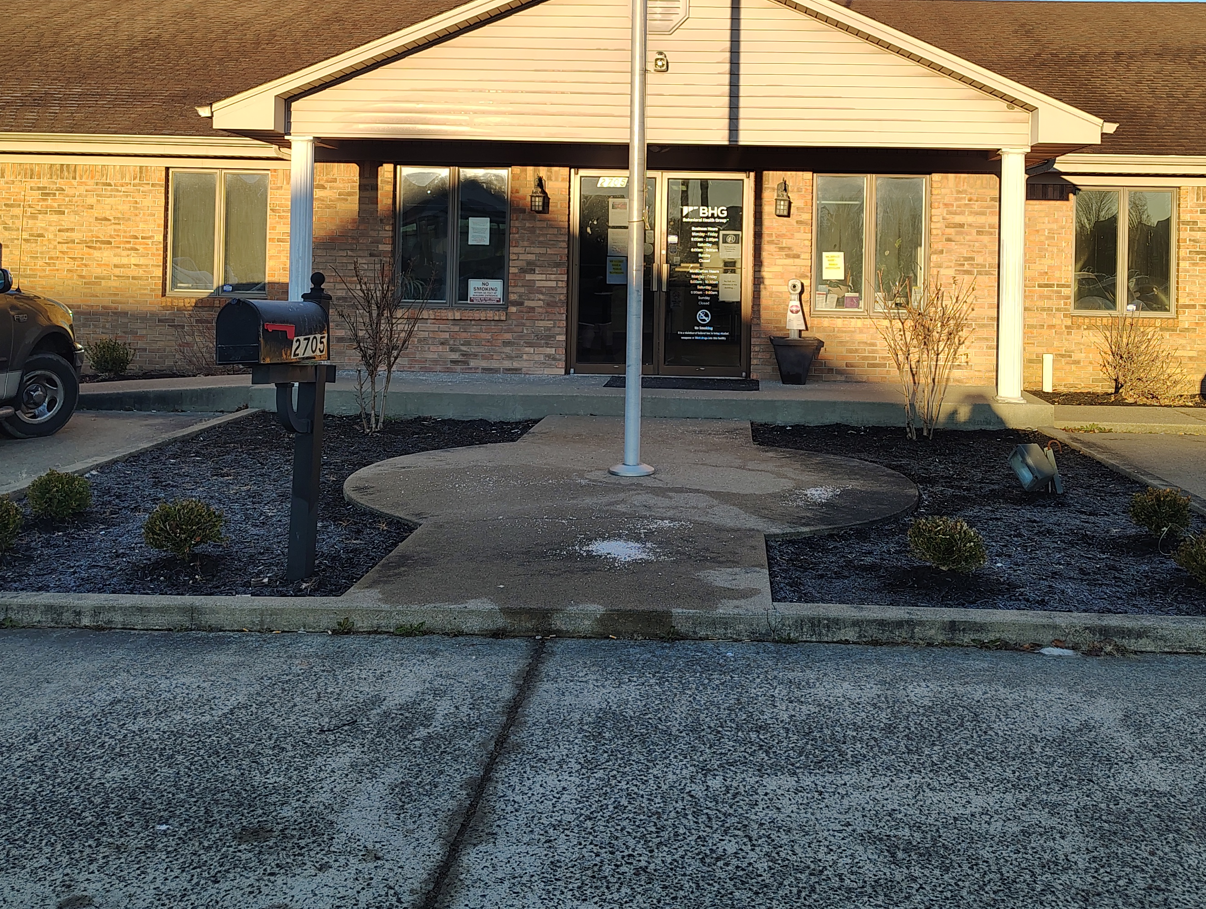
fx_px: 1291
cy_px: 242
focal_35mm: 37
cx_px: 713
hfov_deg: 49.8
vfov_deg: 37.9
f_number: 1.8
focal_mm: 5.56
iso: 100
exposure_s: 1/257
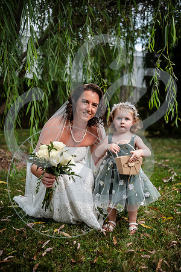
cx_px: 90
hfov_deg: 30.5
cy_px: 136
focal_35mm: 44
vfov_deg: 44.5
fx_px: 332
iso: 100
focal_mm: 44
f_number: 2.8
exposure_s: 1/250
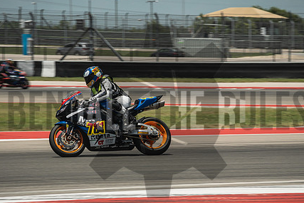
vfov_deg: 5.1
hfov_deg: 7.6
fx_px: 2281
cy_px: 111
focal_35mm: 270
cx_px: 158
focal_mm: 132.9
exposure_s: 1/400
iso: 160
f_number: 8
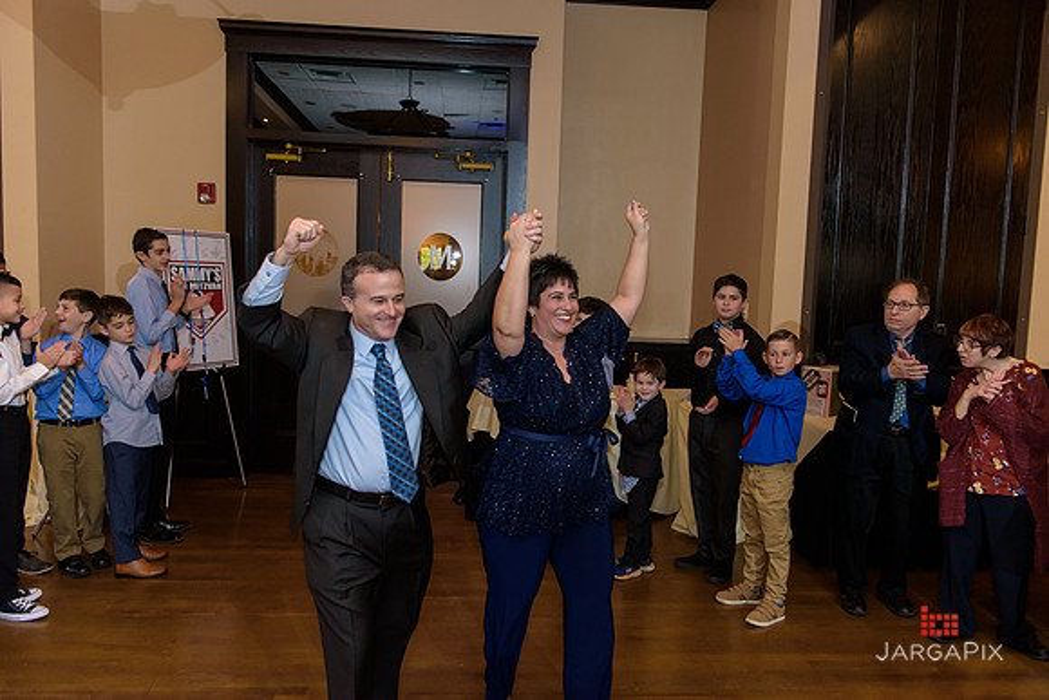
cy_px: 350
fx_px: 816
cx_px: 524
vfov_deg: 46.4
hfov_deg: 65.5
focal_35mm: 28
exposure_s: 1/125
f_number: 3.2
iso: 1600
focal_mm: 28
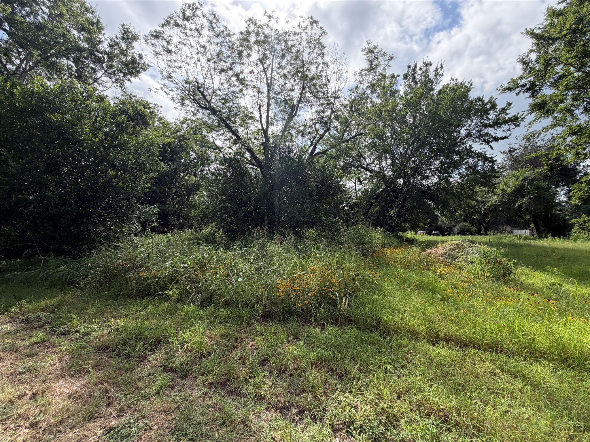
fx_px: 239
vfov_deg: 85.7
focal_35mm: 14
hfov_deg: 102.1
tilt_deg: +4.8
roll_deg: +1.7
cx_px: 295
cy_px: 221
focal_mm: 2.22
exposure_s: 1/664
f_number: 2.2
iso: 40
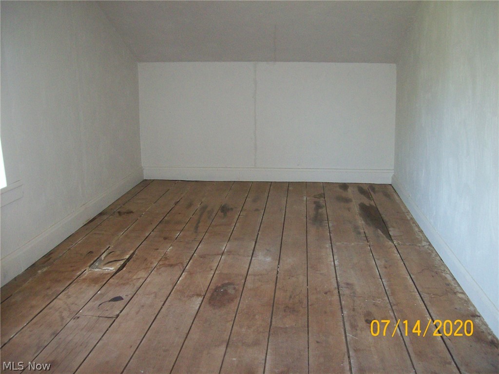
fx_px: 519
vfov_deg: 39.7
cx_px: 250
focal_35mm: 36
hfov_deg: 51.4
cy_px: 187
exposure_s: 1/32
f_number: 2.7
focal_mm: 6
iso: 140
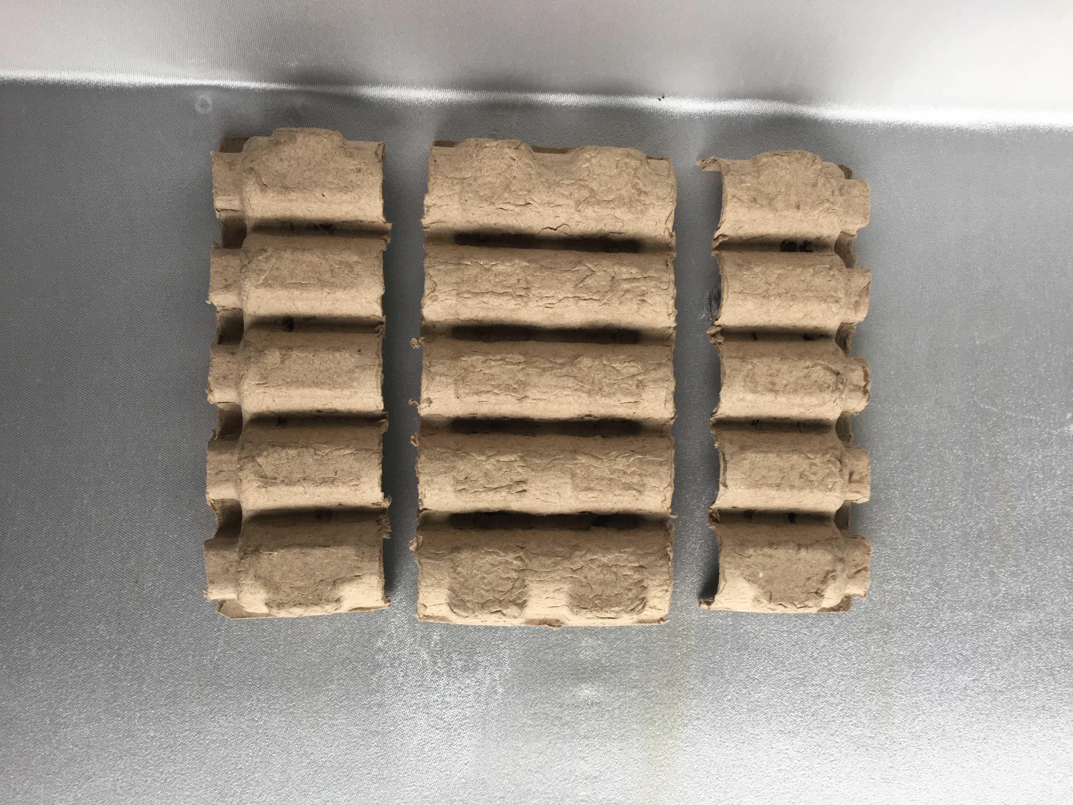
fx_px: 899
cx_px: 536
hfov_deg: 61.7
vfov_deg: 48.2
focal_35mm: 29
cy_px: 402
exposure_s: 1/120
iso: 40
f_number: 2.2
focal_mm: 4.15
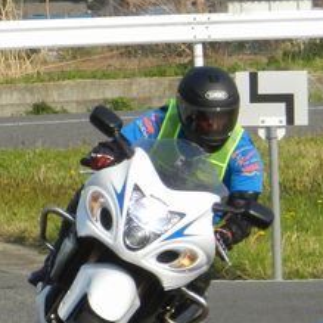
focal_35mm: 540
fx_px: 5701
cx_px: 419
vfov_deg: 3.2
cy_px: 288
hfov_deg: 3.2
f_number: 7.1
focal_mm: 34
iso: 400
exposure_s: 1/800
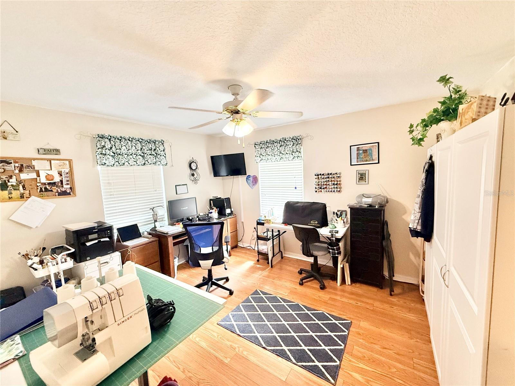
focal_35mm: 14
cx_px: 258
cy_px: 193
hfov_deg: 102.1
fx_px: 208
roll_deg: +2.2
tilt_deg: -5.2
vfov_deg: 85.7
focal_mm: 2.22
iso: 400
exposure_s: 1/120
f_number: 2.2
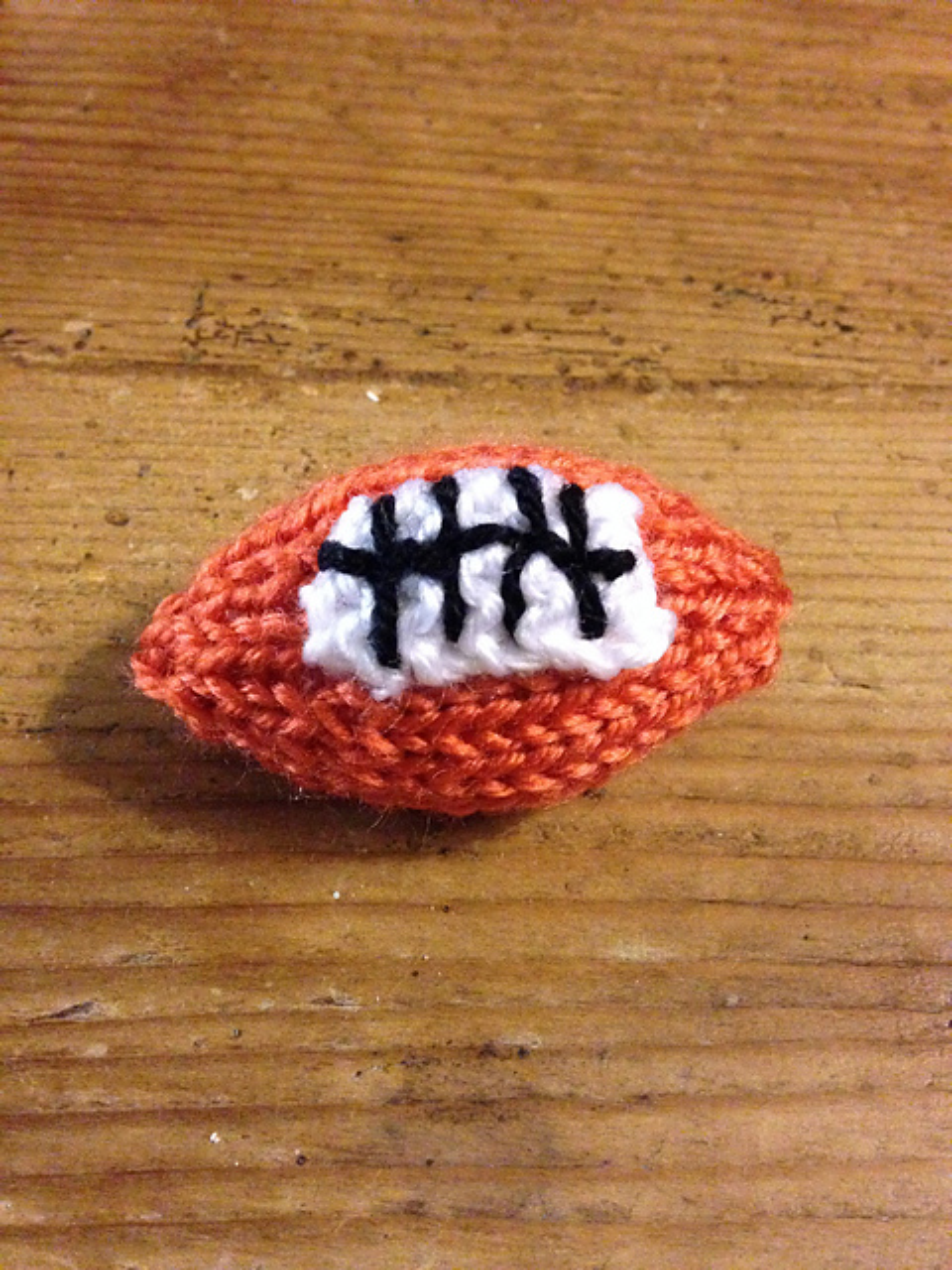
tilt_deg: -56.4
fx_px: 1210
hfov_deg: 42.9
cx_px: 476
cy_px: 635
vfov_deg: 55.4
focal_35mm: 33
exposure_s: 1/15
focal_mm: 4.12
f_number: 2.4
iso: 800
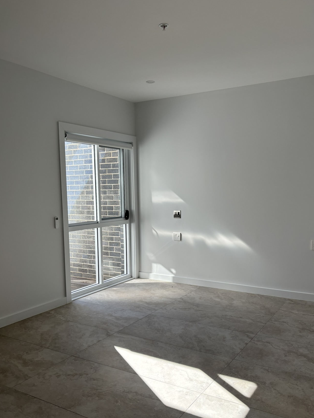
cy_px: 231
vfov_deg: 58.2
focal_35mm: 31
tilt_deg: -7.2
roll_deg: +0.3
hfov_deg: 45.4
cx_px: 162
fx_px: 375
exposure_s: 1/477
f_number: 1.6
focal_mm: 5.96
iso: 50
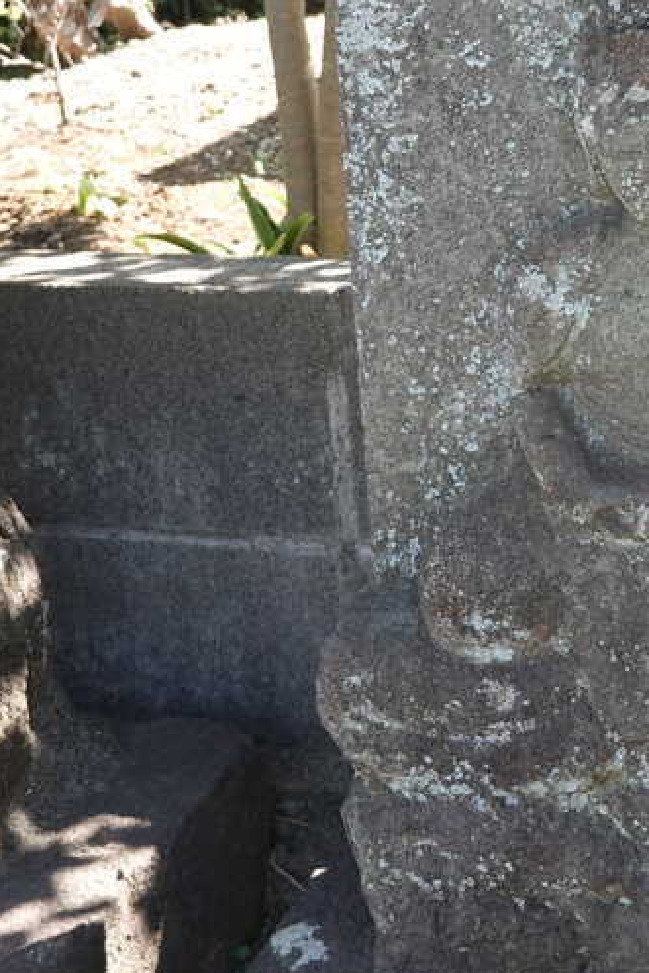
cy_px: 279
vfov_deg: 31.0
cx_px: 601
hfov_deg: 20.8
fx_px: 1729
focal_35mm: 64
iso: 125
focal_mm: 11.52
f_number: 3.5
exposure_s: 1/125
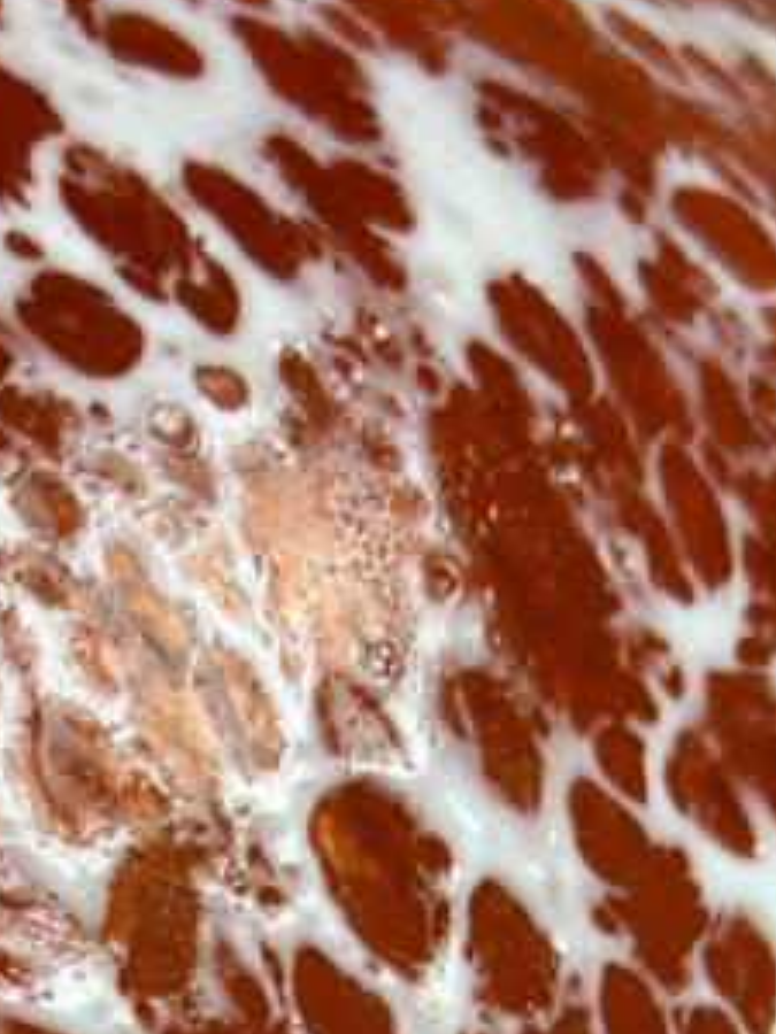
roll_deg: +4.0
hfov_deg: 8.9
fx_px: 4902
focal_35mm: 164
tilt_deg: -15.1
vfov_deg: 11.4
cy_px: 1713
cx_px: -272
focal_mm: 6.86
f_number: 1.78
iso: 64
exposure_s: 1/116
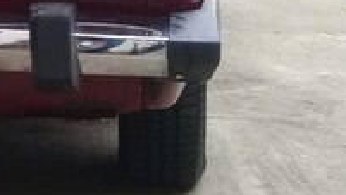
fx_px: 1018
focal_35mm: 111
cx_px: -165
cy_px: -94
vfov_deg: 10.5
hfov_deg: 17.4
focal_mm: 3.3
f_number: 2.2
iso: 64
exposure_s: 1/100
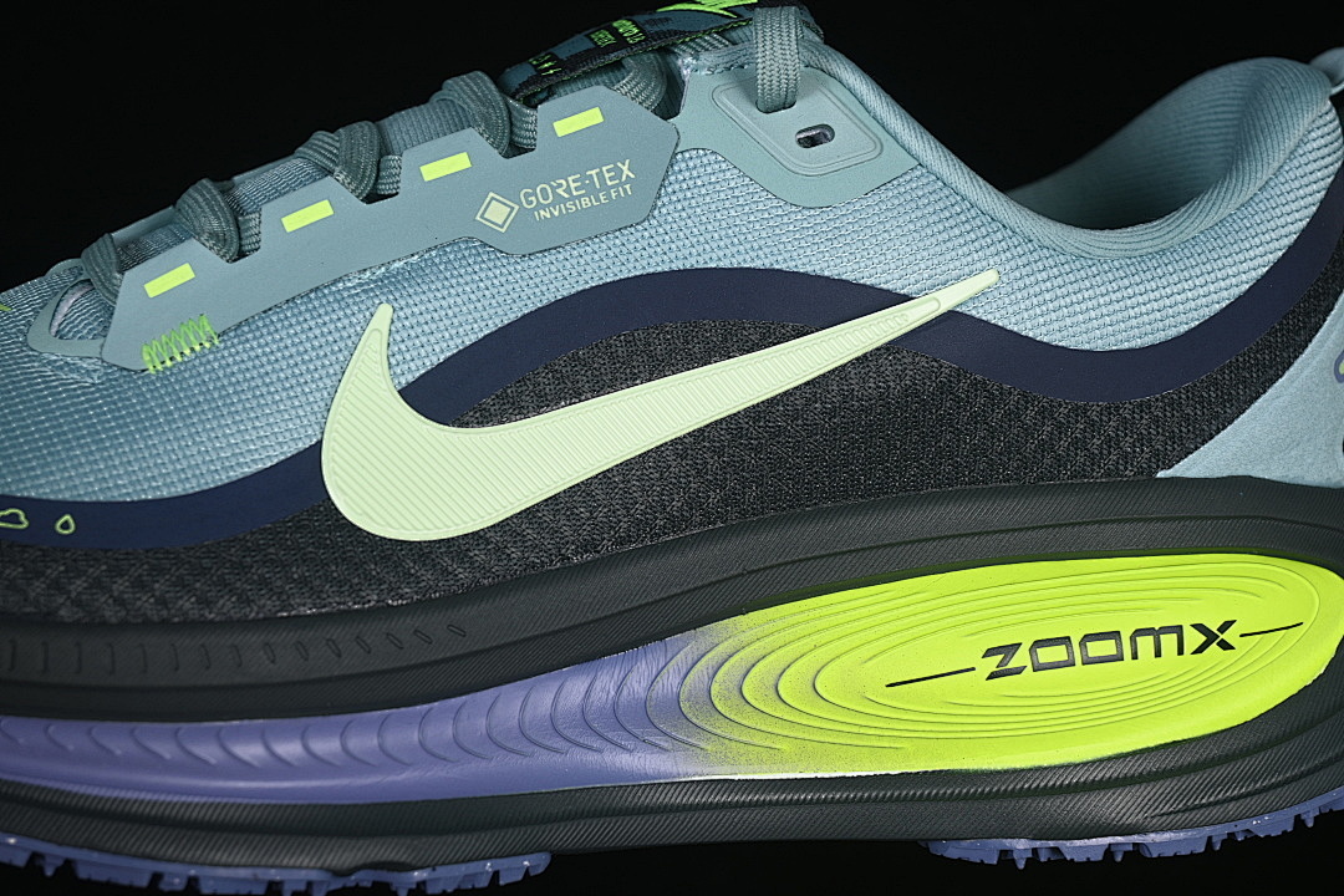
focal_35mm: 75
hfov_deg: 27.0
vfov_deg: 18.2
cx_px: 672
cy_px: 448
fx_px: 2800
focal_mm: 50
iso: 160
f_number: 7.1
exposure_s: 1/80
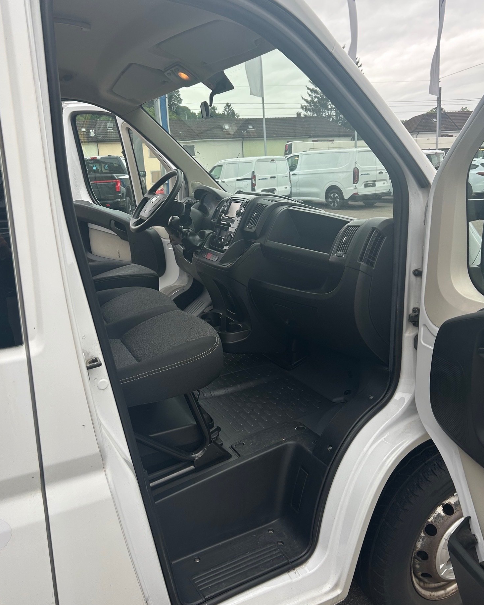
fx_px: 501
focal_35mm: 28
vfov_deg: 62.2
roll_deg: +2.8
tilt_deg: -7.7
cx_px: 238
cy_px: 286
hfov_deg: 51.5
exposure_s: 1/326
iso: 50
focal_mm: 5.7
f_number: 1.5
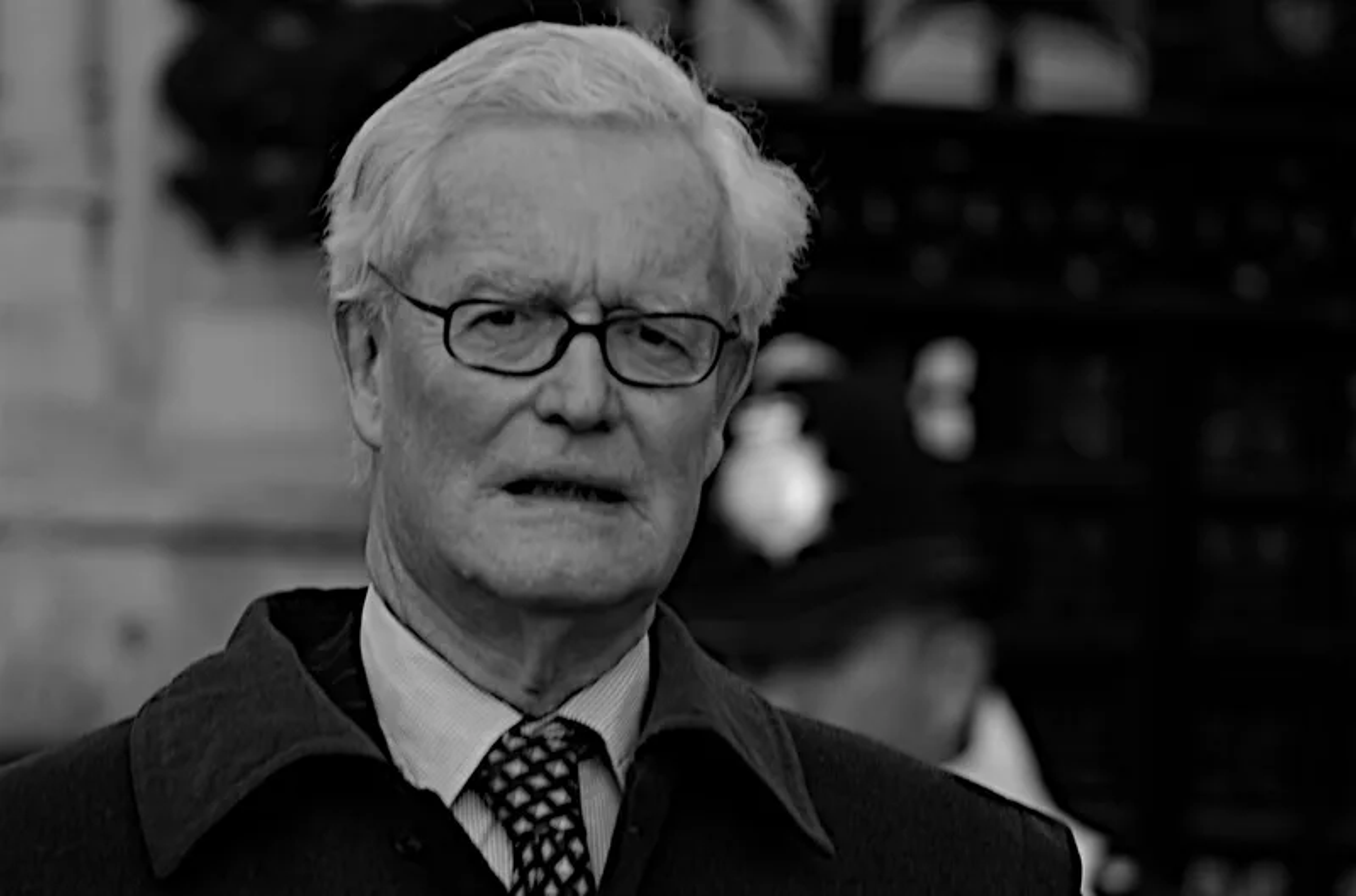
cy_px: 448
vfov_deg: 3.0
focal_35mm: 450
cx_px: 678
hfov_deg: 4.6
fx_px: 16906
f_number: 5.6
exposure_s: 1/160
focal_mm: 300
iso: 200
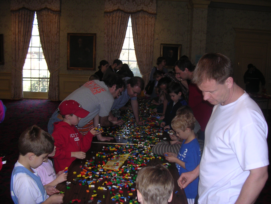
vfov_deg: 37.7
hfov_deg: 49.0
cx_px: 136
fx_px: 297
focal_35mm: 38
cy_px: 102
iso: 145
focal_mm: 5.8
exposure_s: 1/60.1
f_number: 2.8
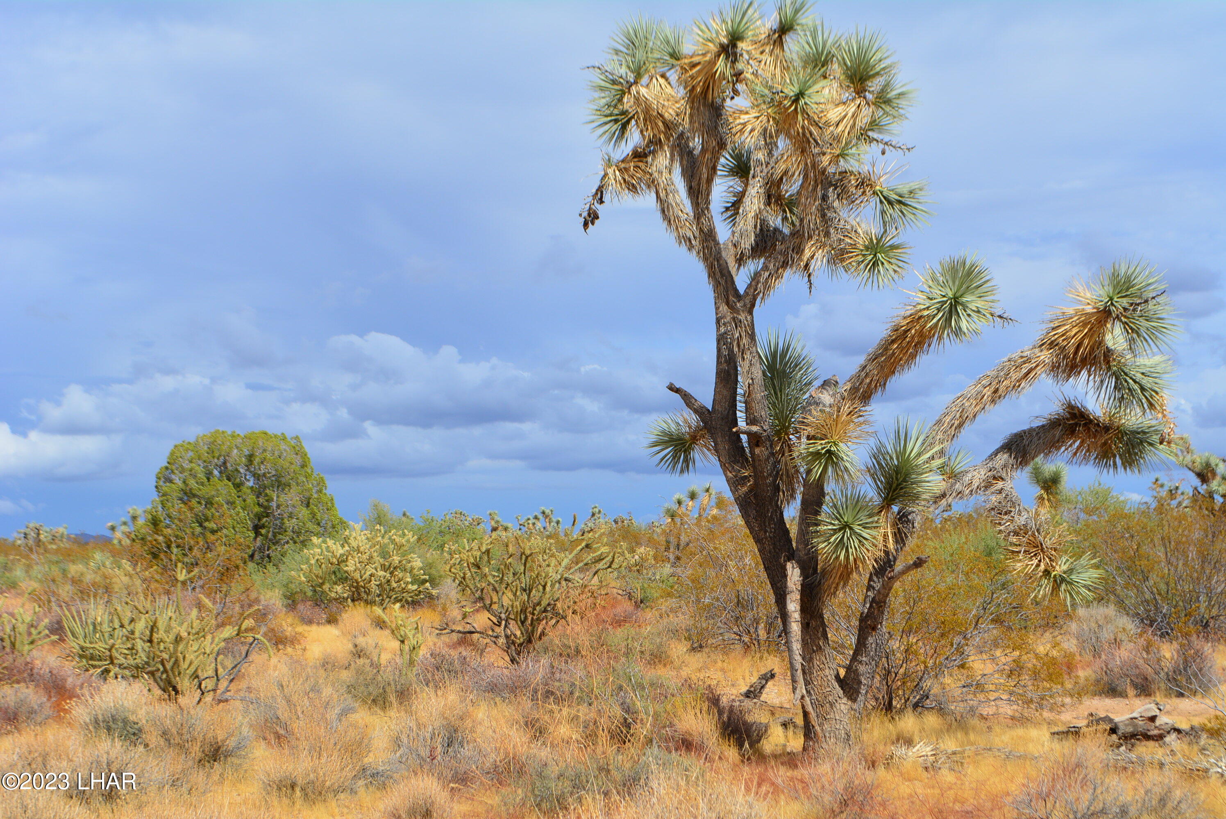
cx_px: 613
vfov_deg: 19.0
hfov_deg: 28.1
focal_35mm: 72
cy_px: 410
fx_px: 2454
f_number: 11
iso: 200
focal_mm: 48
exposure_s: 1/400
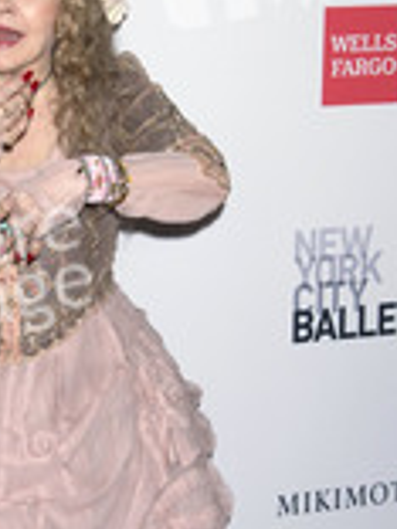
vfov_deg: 15.3
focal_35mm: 128
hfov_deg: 11.5
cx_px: 17
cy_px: 458
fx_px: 1957
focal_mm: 52
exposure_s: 1/160
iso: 640
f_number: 6.3
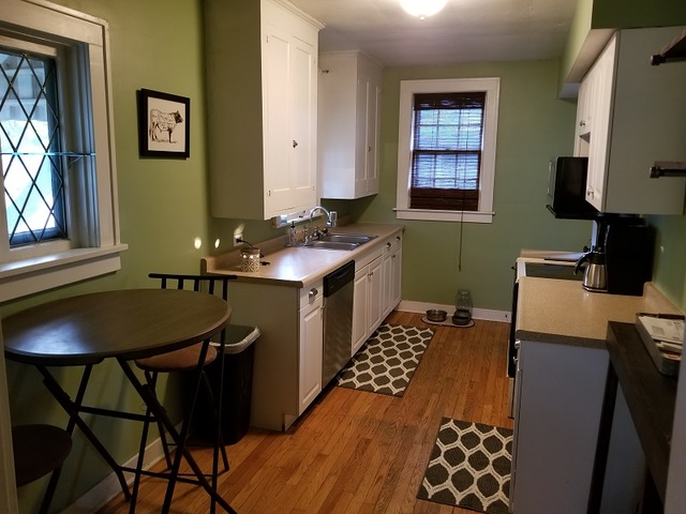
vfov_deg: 53.1
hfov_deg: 67.3
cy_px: 257
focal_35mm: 26
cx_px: 343
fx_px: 515
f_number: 1.7
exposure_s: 1/12
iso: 250
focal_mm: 4.3
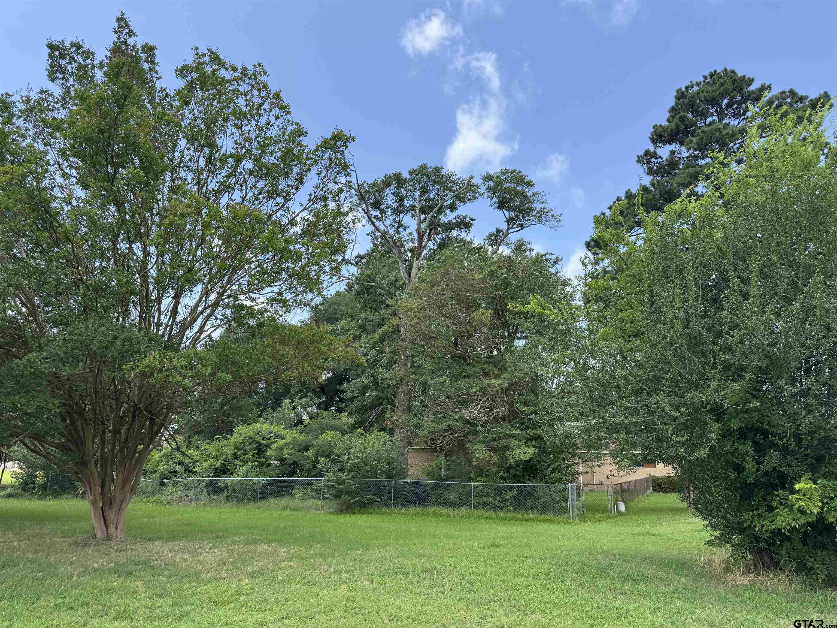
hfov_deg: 71.6
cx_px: 418
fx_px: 580
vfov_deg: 56.8
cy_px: 314
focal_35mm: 24
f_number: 1.78
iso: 80
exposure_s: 1/1678
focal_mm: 6.76
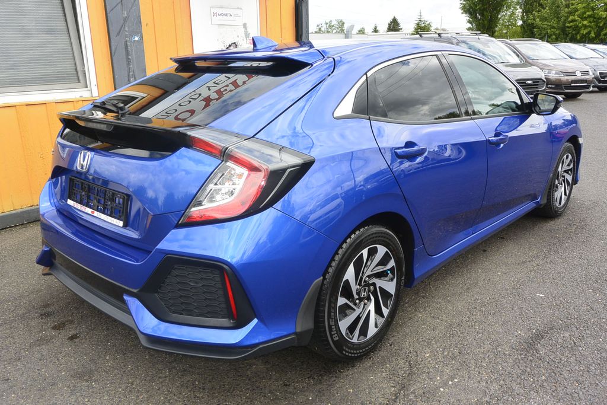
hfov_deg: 63.7
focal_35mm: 29
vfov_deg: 45.0
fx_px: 489
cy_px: 202
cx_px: 304
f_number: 5.6
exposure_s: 1/250
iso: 160
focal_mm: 11
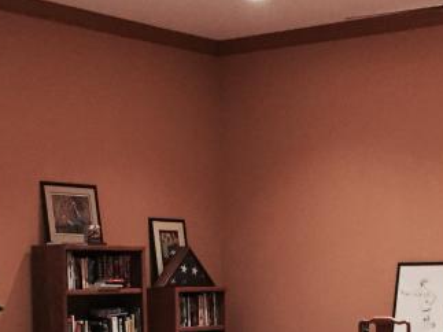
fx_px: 1177
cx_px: 285
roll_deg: +0.7
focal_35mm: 92
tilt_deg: -6.0
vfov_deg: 15.5
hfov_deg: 21.3
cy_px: 392
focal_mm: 4.15
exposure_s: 1/17
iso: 250
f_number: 2.2
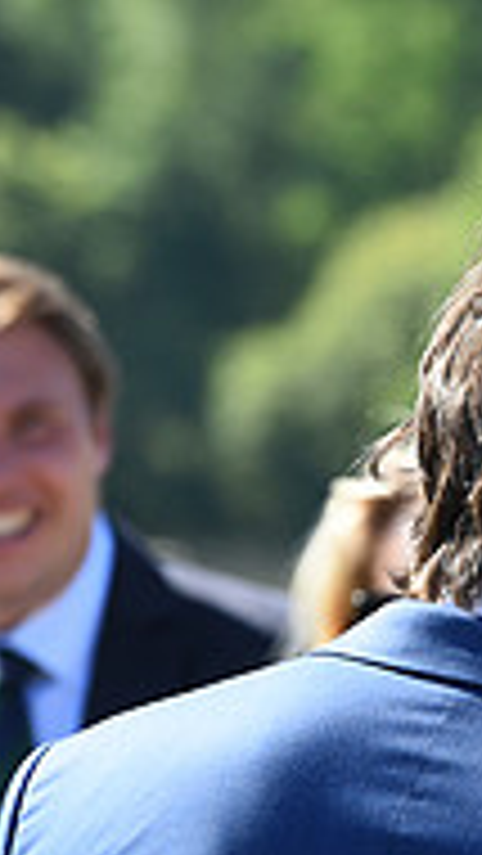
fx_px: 12690
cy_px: 648
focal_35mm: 559
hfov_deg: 2.2
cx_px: 1117
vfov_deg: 3.9
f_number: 6.3
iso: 720
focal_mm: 175
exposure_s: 1/1250
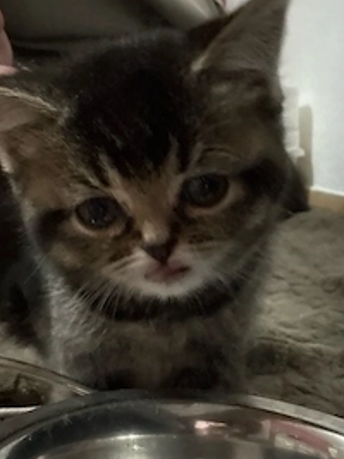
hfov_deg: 32.1
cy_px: 239
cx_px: 138
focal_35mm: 45
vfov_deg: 42.1
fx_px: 597
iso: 800
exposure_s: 1/15
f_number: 1.9
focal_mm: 2.69
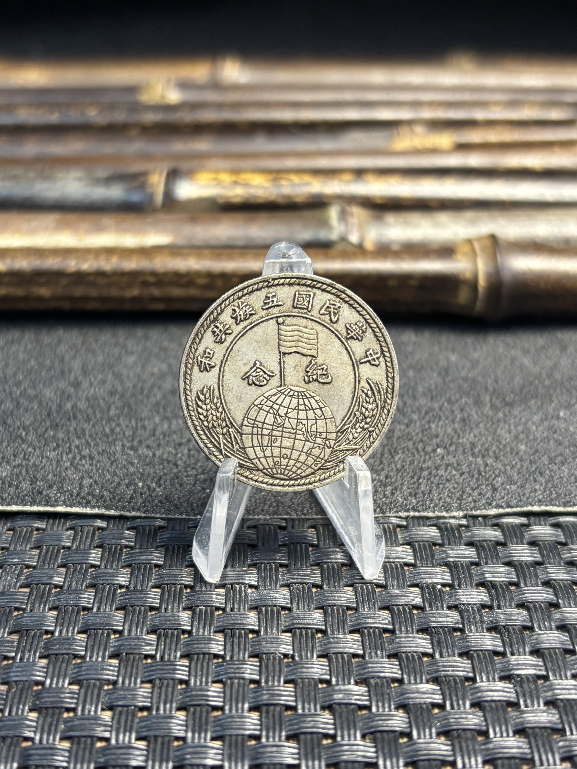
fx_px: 578
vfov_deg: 67.3
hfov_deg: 53.1
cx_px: 288
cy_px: 384
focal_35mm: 26
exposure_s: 1/60
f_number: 1.6
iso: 200
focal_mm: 5.96
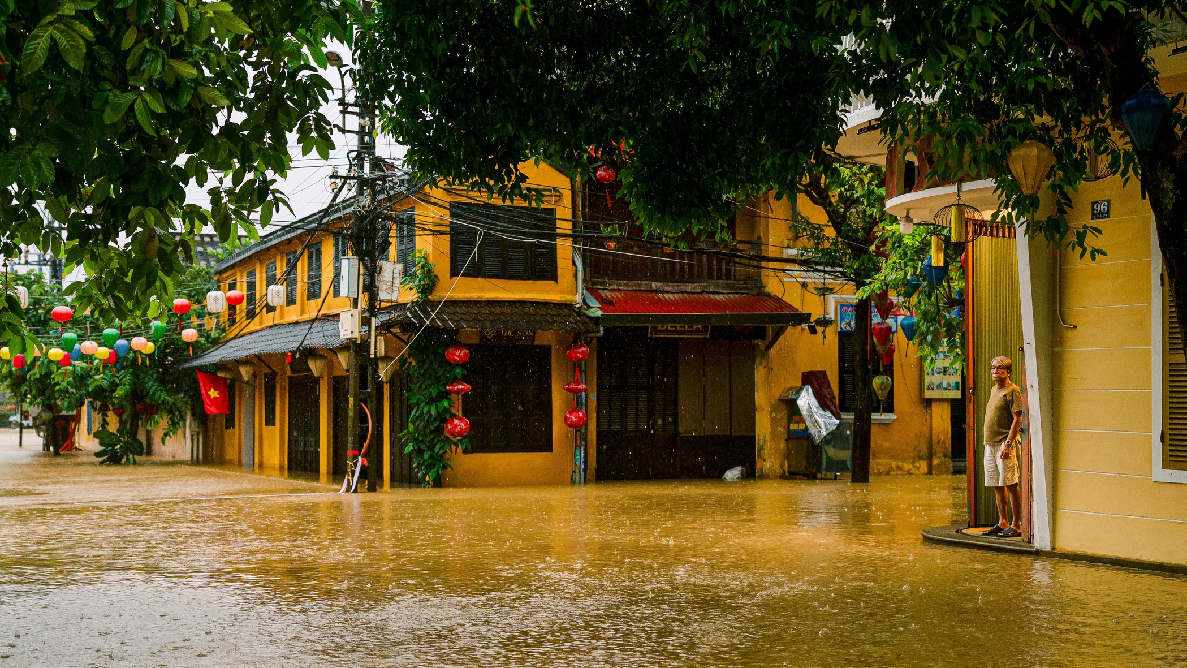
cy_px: 255
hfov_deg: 44.5
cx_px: 636
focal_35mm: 46
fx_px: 1448
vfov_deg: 25.9
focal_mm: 36
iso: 2000
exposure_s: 1/640
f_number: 2
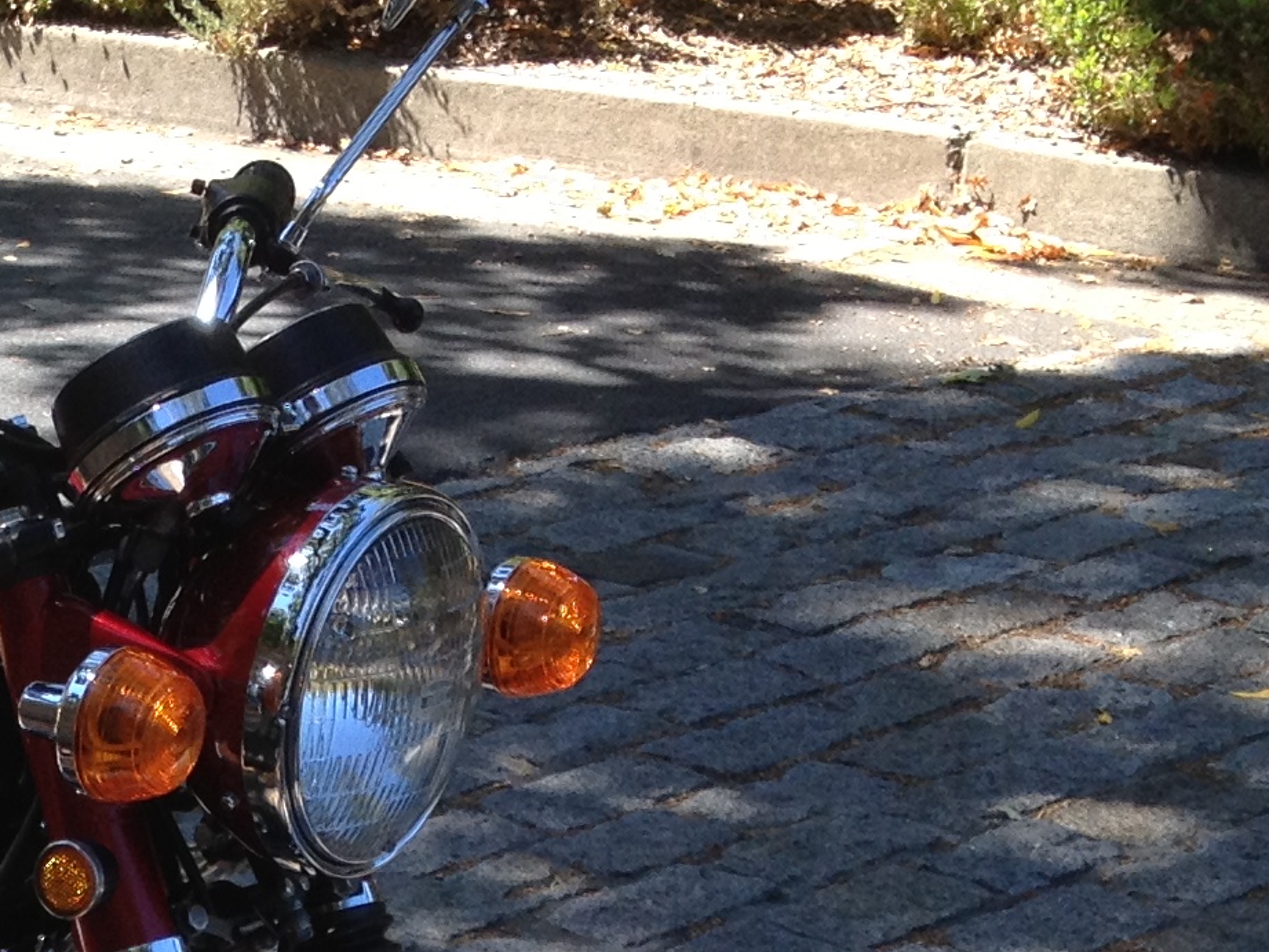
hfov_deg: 15.4
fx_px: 4546
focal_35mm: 124
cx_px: -230
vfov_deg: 11.5
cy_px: 1391
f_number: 2.4
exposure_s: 1/418
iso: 64
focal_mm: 4.28
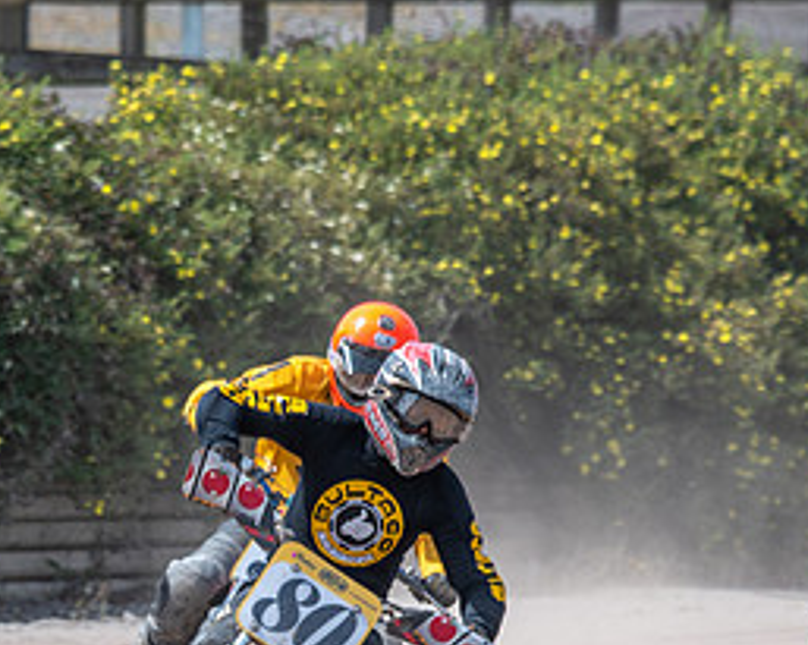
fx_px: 27111
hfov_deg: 1.7
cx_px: 268
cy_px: 664
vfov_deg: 1.4
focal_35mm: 1135
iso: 100
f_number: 8
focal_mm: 390
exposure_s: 1/320
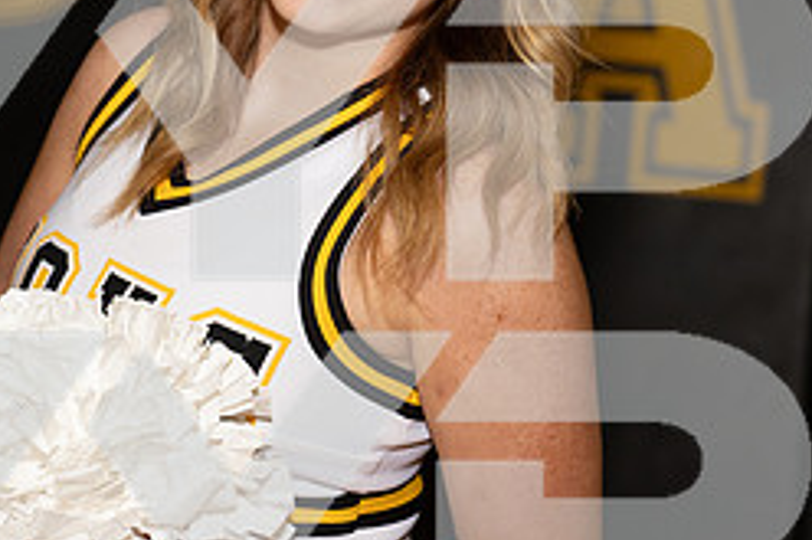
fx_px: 3539
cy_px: 110
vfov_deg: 8.7
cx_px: 383
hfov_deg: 13.1
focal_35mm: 157
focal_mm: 67
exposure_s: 1/250
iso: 500
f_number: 4
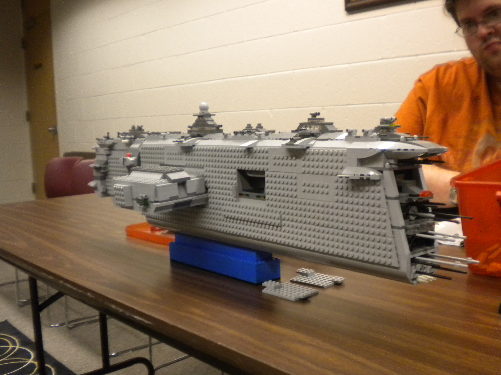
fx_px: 564
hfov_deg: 47.8
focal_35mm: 39
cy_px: 192
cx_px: 276
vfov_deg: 36.8
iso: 400
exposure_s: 1/44.8
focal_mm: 6.3
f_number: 3.1
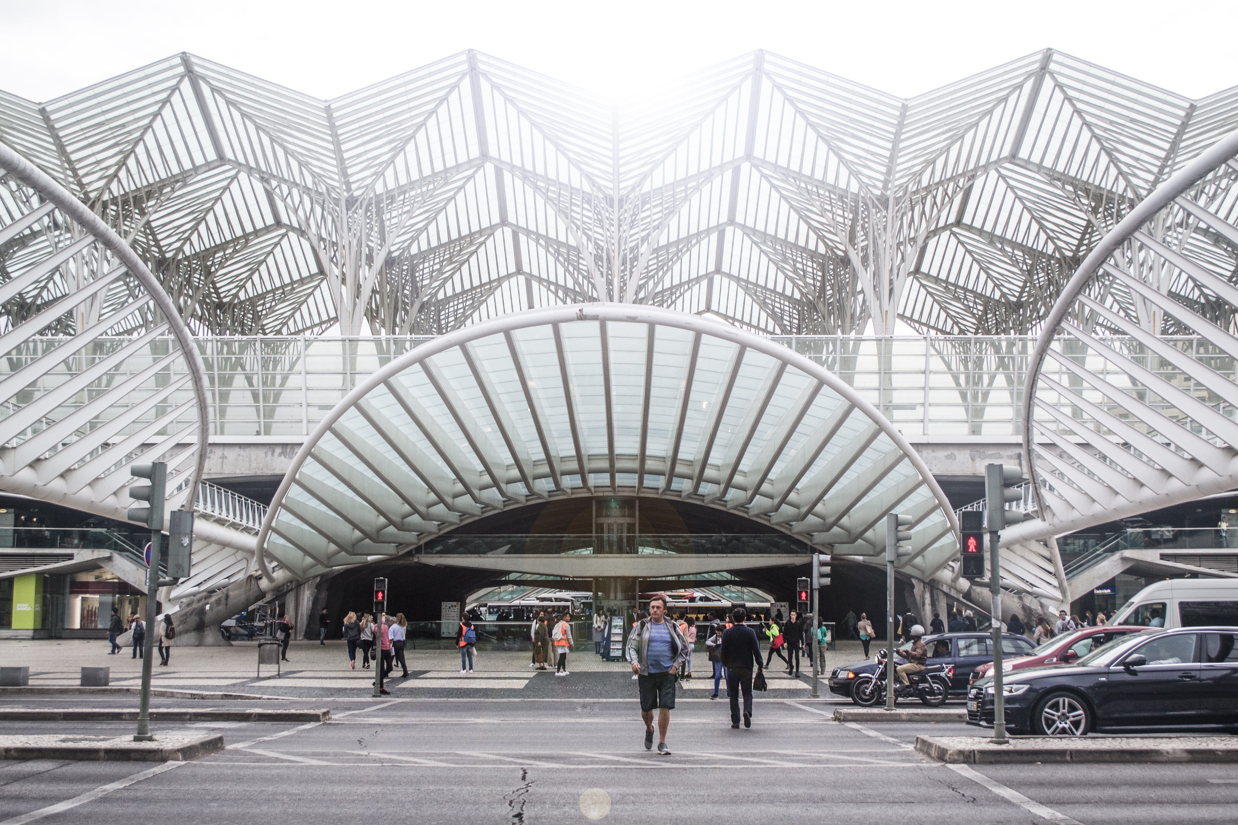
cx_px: 619
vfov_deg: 29.9
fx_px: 1547
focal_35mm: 45
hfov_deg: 43.6
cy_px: 412
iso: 320
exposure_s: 1/125
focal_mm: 30
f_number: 5.6
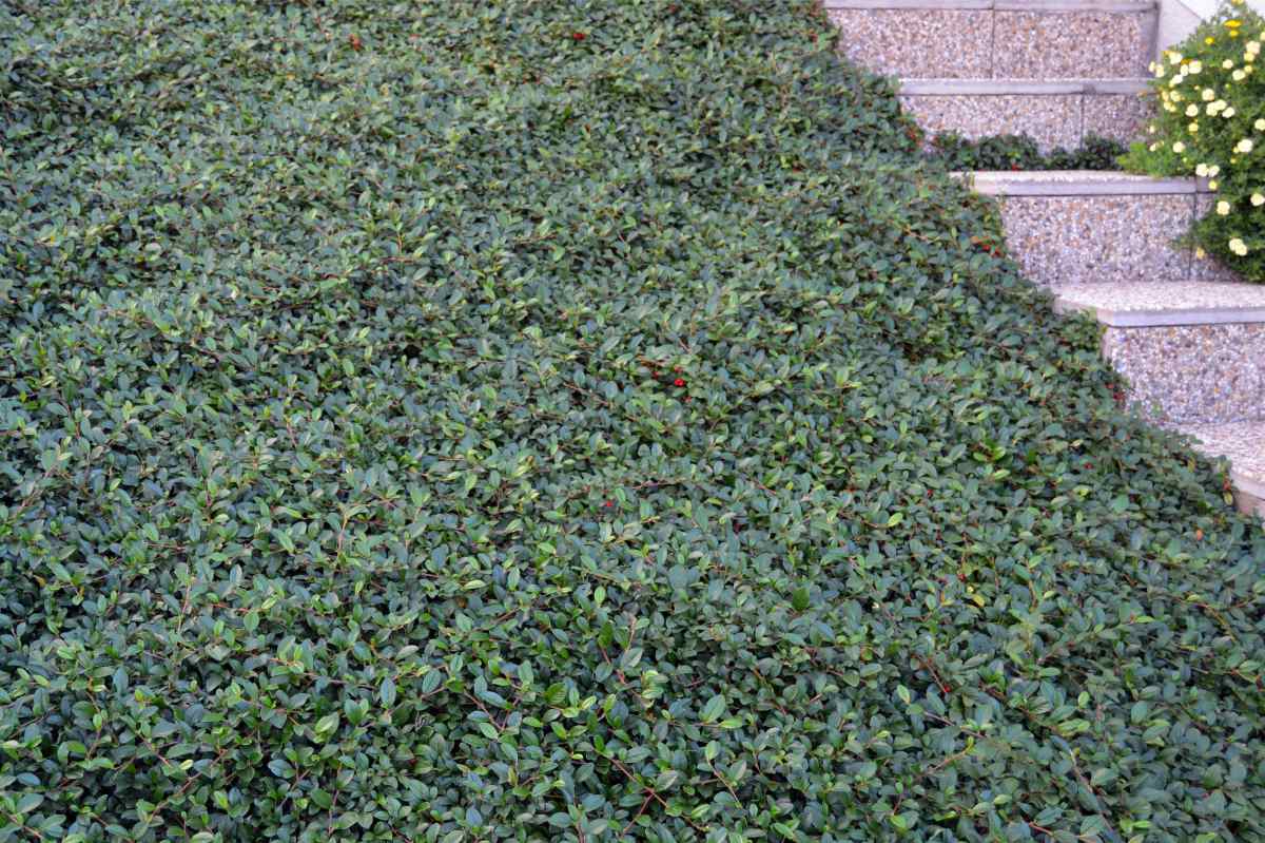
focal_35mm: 39
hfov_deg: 49.6
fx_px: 1370
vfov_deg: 34.2
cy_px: 422
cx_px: 632
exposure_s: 1/125
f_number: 5.6
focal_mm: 26
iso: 250
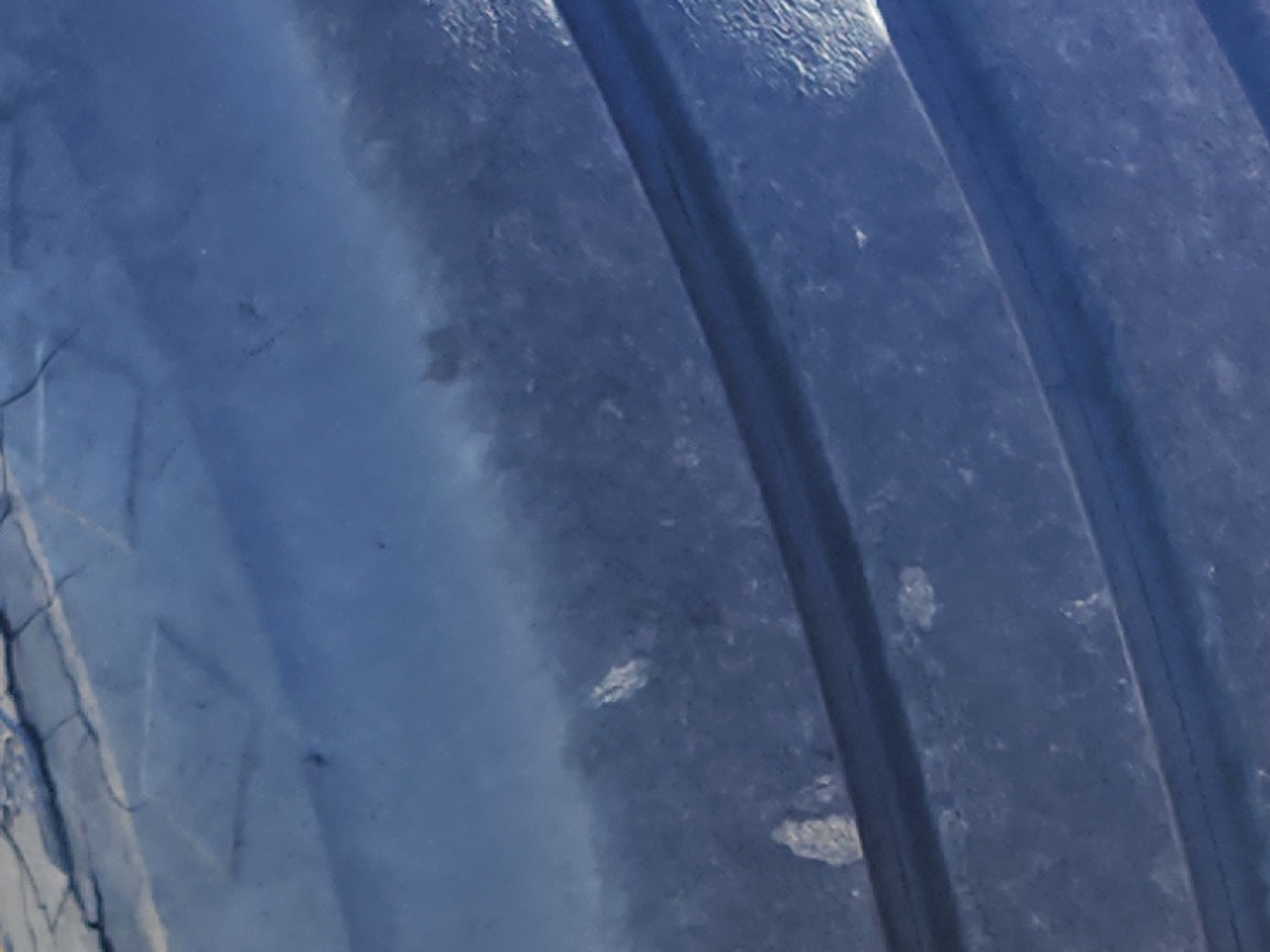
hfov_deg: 15.7
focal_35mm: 125
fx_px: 4586
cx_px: 856
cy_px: 1473
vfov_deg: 11.3
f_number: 1.8
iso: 25
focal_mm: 5.54
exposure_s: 1/336
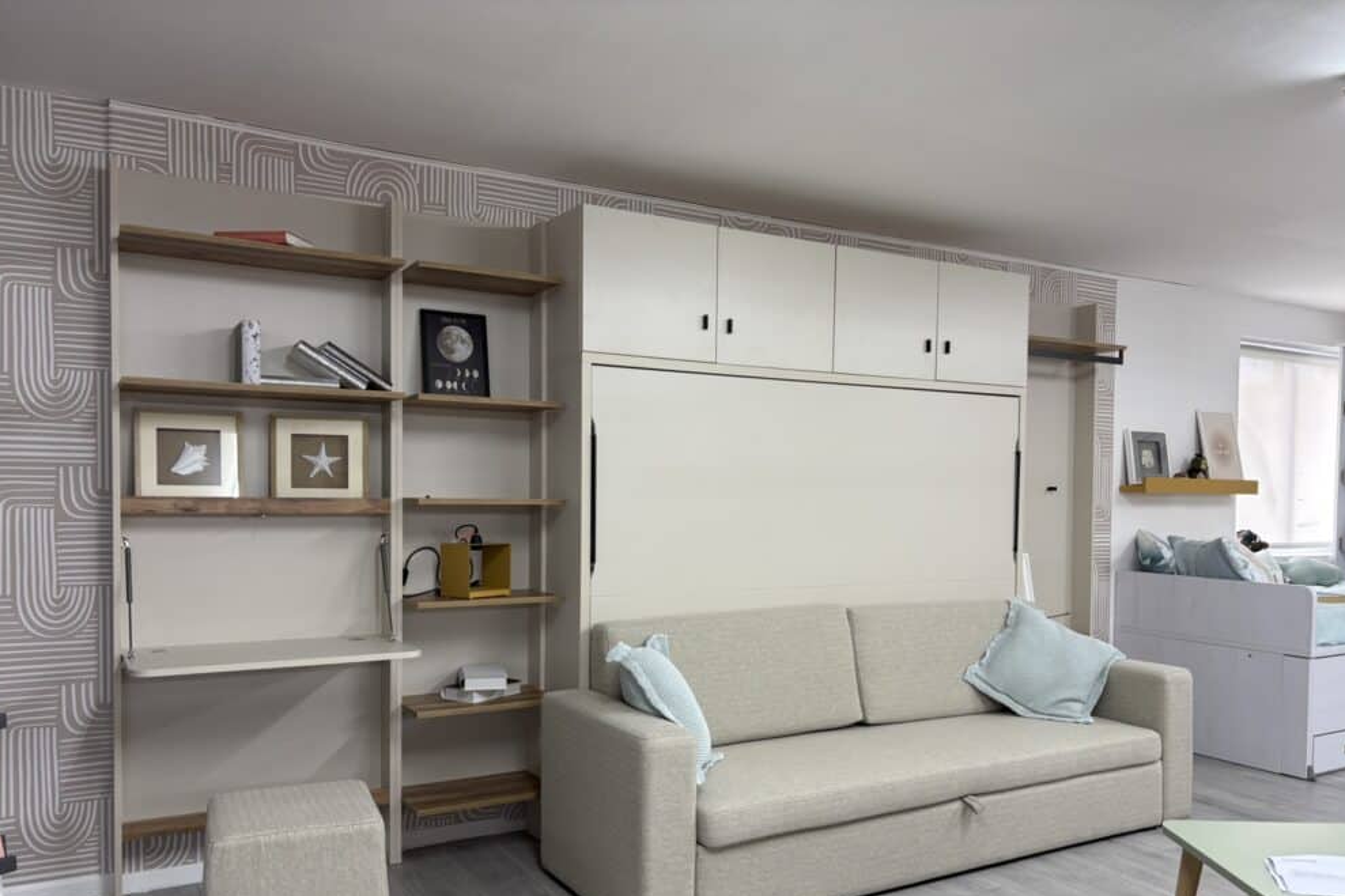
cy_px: 521
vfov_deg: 46.2
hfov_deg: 65.5
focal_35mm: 28
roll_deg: -0.6
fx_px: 1046
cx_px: 685
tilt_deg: -1.2
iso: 80
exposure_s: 1/50
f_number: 1.6
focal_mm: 5.96
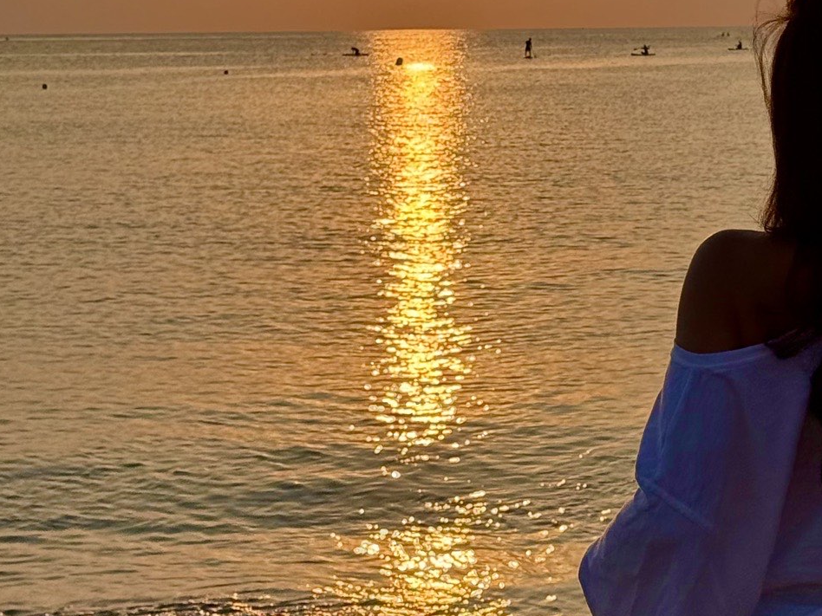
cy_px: 149
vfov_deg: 18.1
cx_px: 671
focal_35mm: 81
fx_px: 1923
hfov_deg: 23.7
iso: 64
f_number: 1.78
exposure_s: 1/6536
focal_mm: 6.76
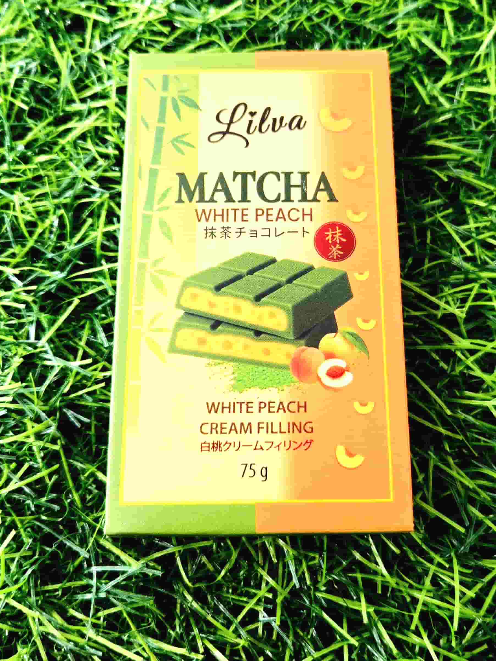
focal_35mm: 24
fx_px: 459
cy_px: 331
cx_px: 255
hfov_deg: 56.8
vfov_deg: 71.6
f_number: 1.8
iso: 40
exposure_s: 1/101
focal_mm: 5.4
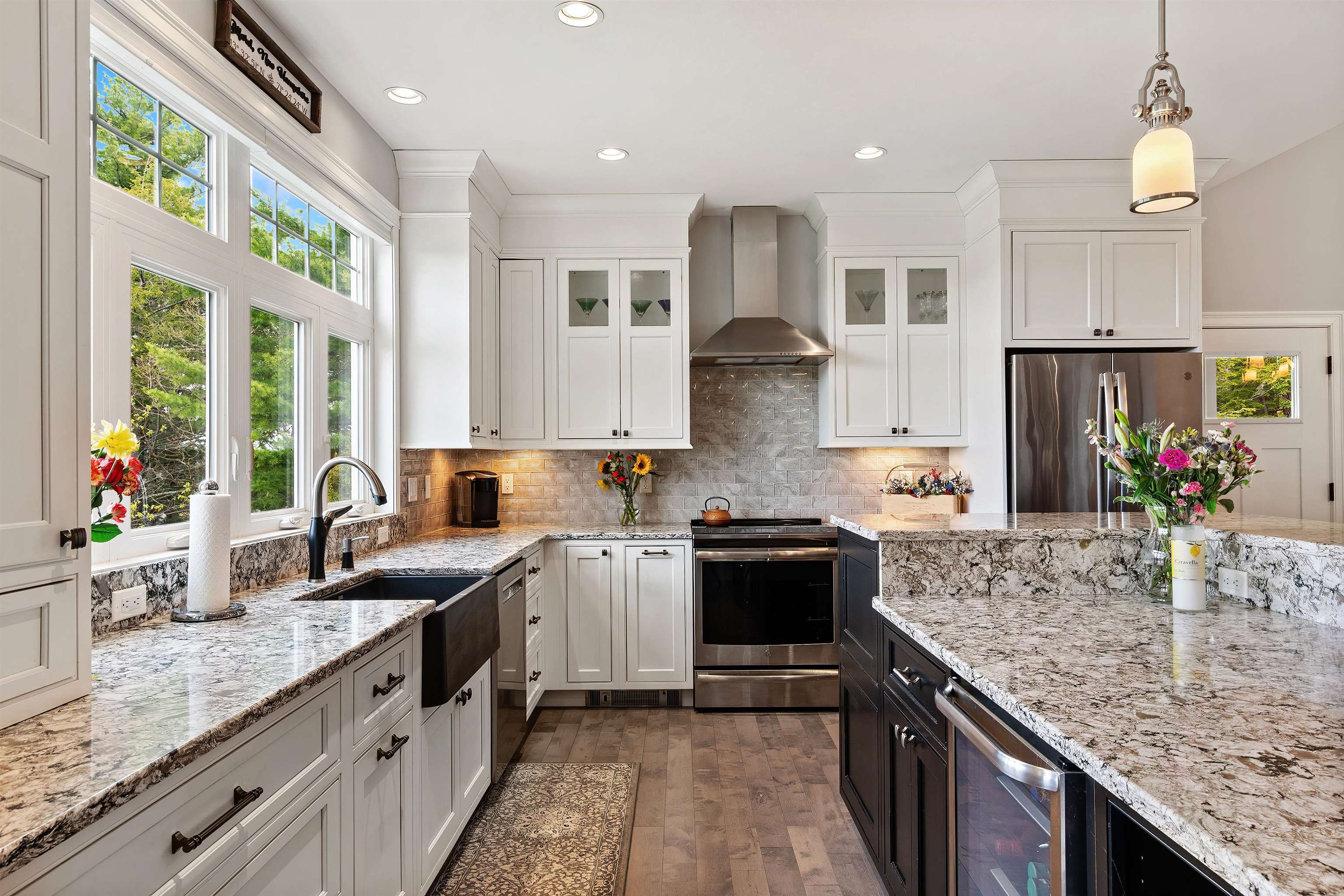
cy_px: 448
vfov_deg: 59.5
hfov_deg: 81.2
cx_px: 672
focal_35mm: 21
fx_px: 784
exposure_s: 1/13
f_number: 9
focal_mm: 14
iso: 320
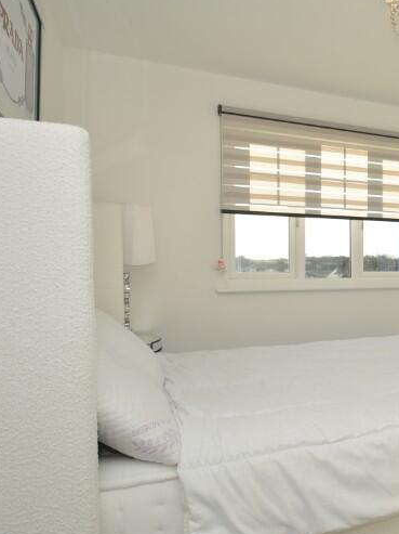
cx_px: 426
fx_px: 462
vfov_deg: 60.0
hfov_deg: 39.4
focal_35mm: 30
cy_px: 261
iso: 100
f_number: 5.6
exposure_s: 1/125
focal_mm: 10
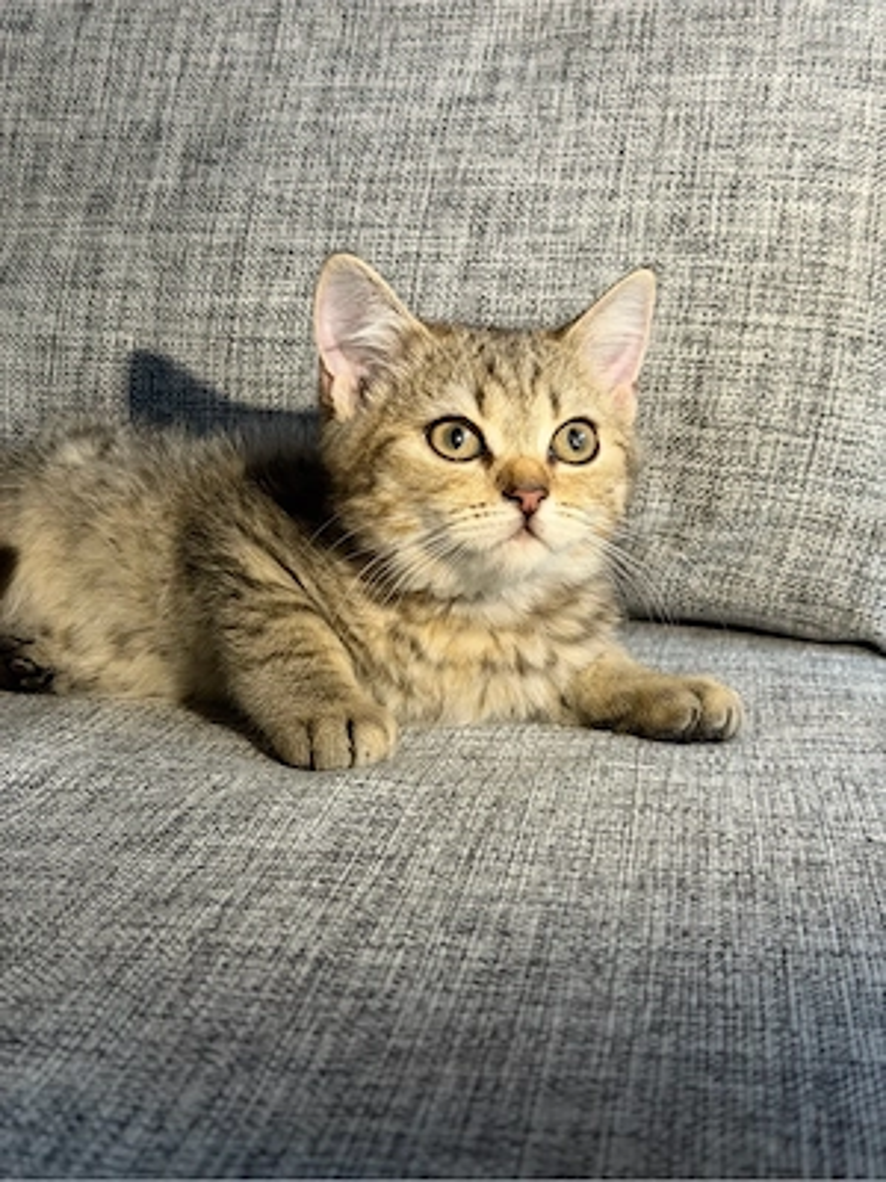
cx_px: 443
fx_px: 1638
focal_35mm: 48
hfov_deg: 30.3
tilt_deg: -16.5
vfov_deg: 39.7
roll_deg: -1.0
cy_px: 591
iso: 400
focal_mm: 6.76
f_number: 1.78
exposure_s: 1/40
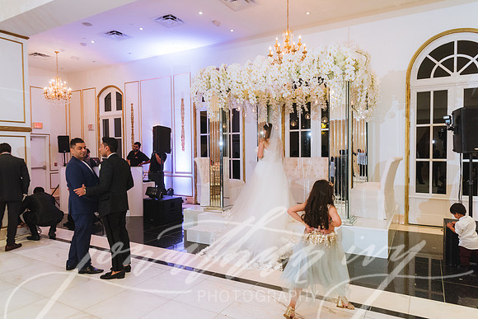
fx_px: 319
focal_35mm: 24
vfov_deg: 53.2
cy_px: 160
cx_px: 239
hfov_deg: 73.7
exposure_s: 1/125
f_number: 4
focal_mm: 24
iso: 2000
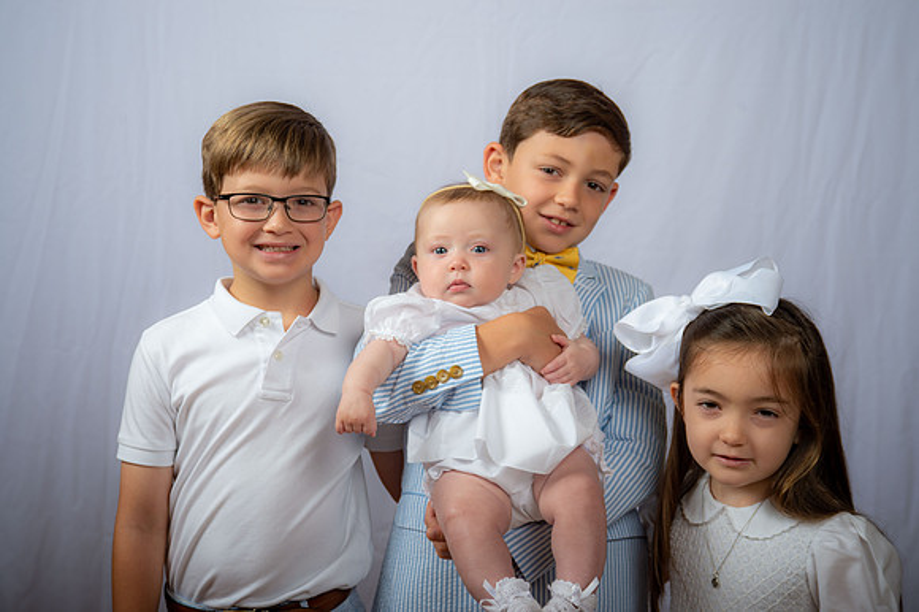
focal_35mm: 58
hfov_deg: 34.5
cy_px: 306
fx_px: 1480
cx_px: 460
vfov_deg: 23.4
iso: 250
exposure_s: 1/200
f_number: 6.3
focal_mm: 58
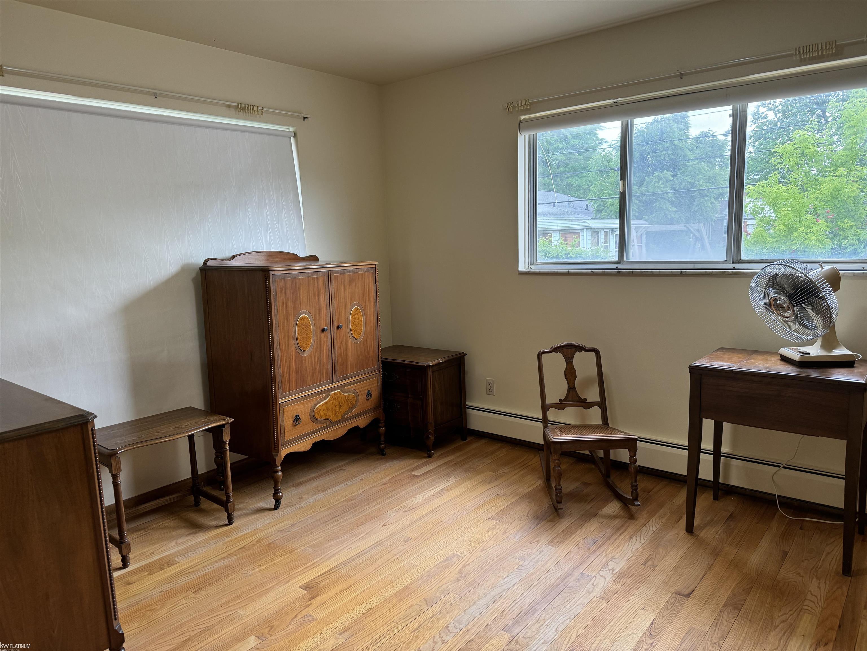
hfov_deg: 71.6
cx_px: 434
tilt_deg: -8.8
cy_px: 326
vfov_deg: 56.8
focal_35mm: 24
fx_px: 601
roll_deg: +1.8
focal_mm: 6.76
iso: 125
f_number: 1.78
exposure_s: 1/121
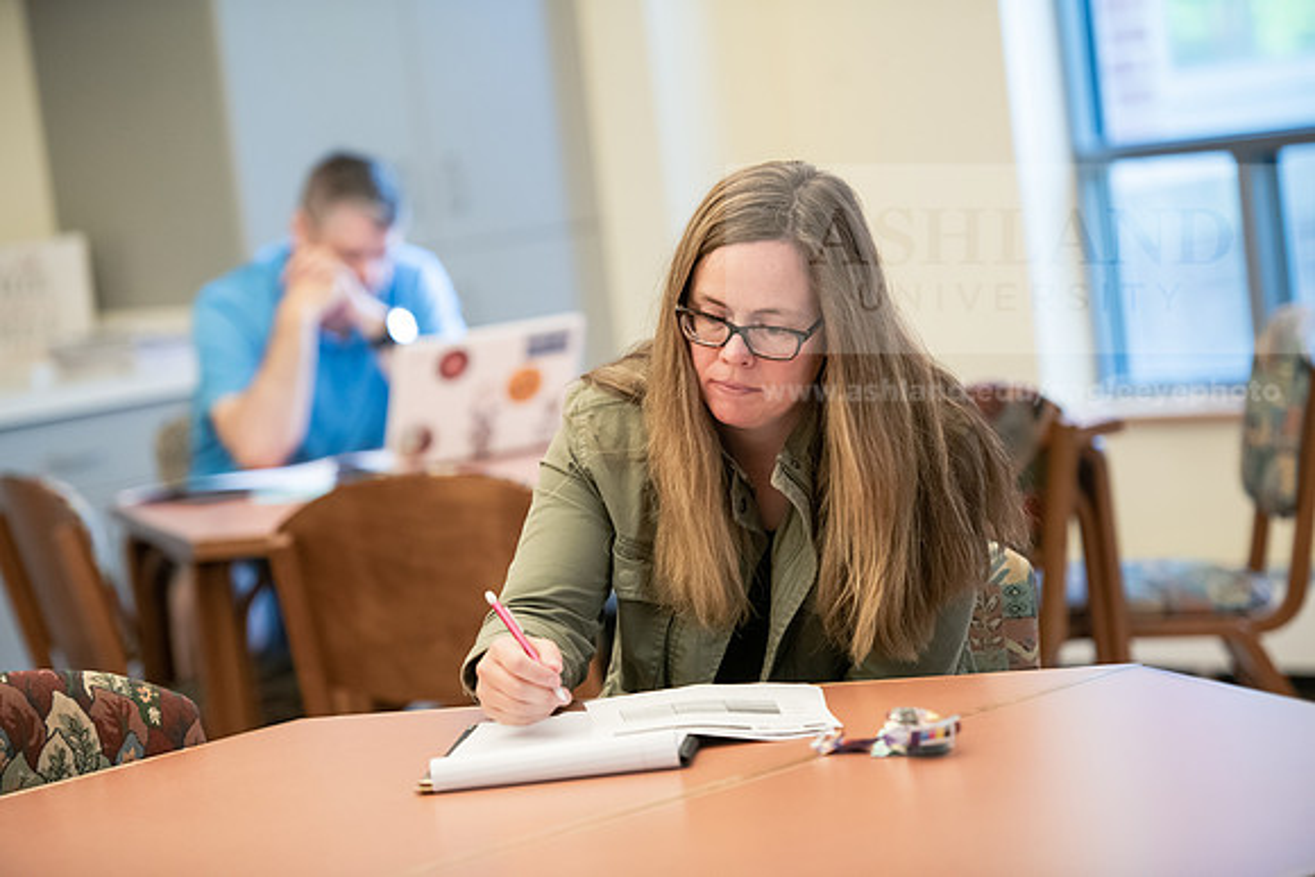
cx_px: 658
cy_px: 438
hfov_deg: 15.2
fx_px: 4932
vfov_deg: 10.2
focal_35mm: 135
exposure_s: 1/200
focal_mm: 135
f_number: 2.8
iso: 1600
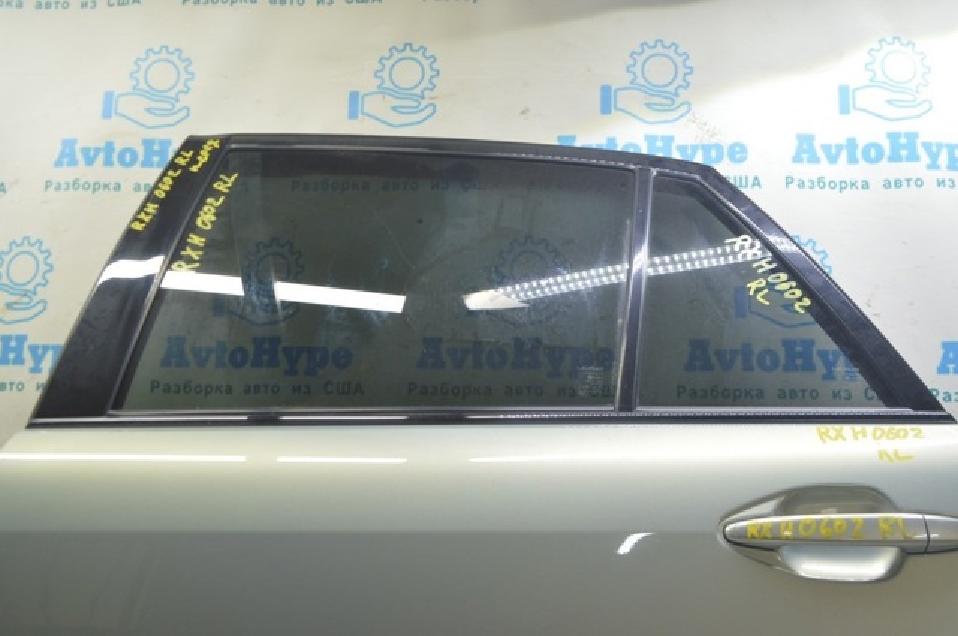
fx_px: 957
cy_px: 318
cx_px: 479
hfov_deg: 53.2
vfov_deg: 36.8
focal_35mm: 36
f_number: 5.6
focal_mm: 24
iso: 400
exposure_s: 1/20
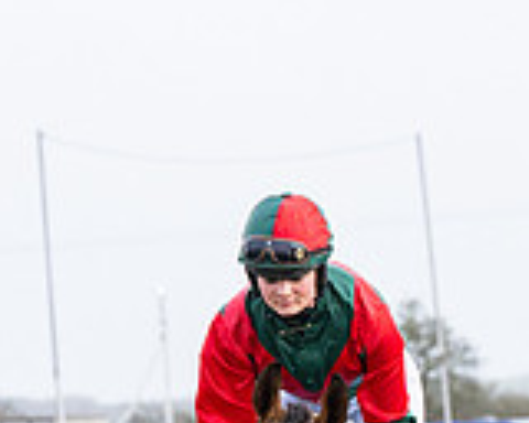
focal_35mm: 547
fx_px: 8564
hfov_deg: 3.5
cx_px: 362
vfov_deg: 2.8
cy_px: 651
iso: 800
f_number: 5
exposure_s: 1/1600
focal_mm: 92
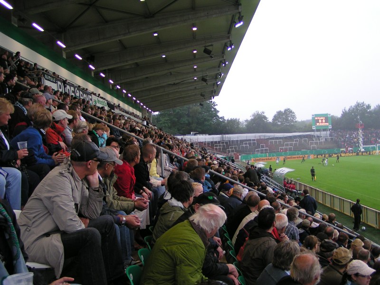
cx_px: 190
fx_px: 417
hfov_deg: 49.0
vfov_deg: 37.7
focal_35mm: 38
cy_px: 142
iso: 64
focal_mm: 5.8
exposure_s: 1/40
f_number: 2.8
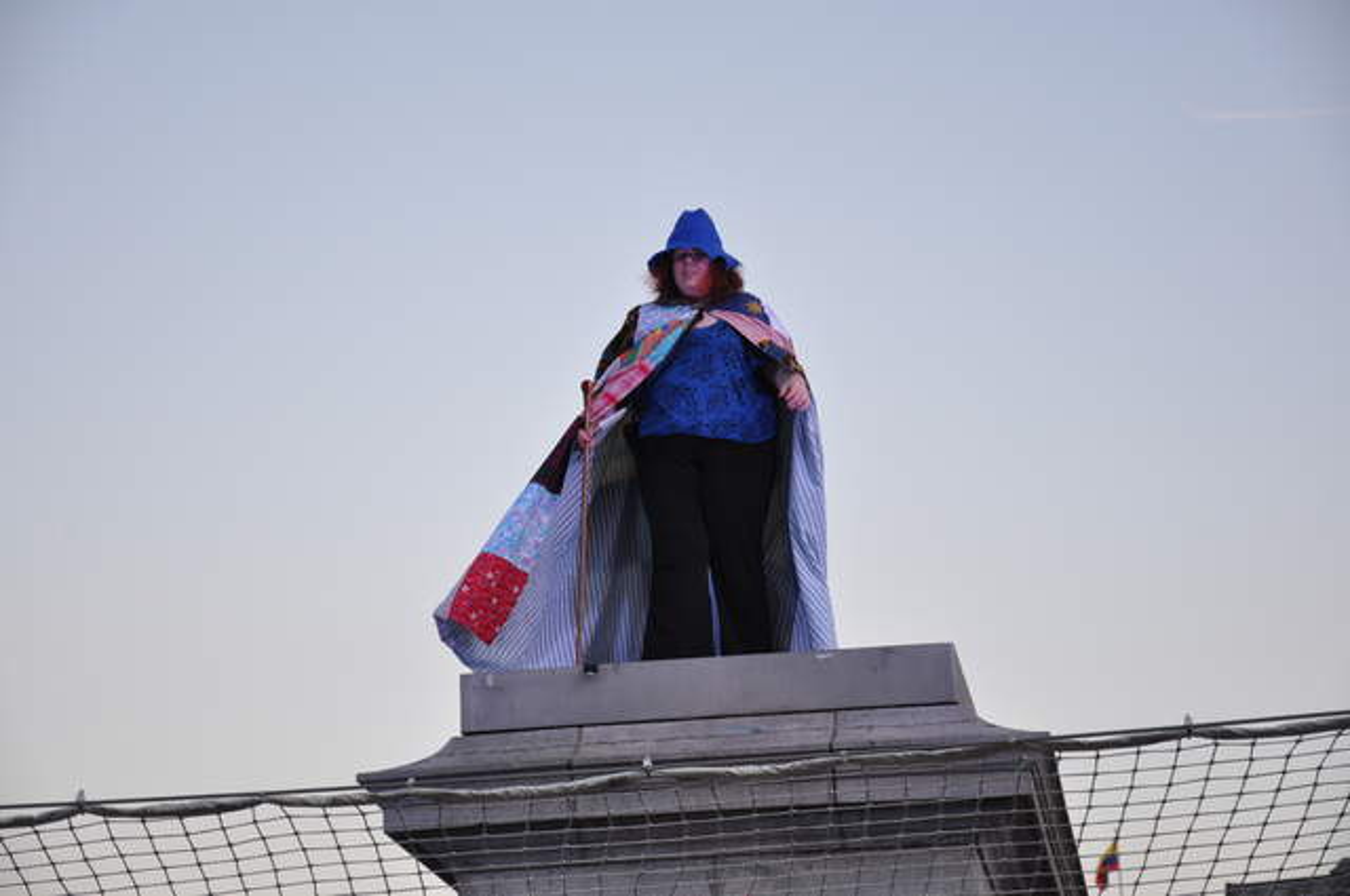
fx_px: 3932
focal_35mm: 105
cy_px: 448
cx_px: 675
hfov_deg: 19.5
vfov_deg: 13.0
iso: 640
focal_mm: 70
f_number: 5.6
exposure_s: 1/125
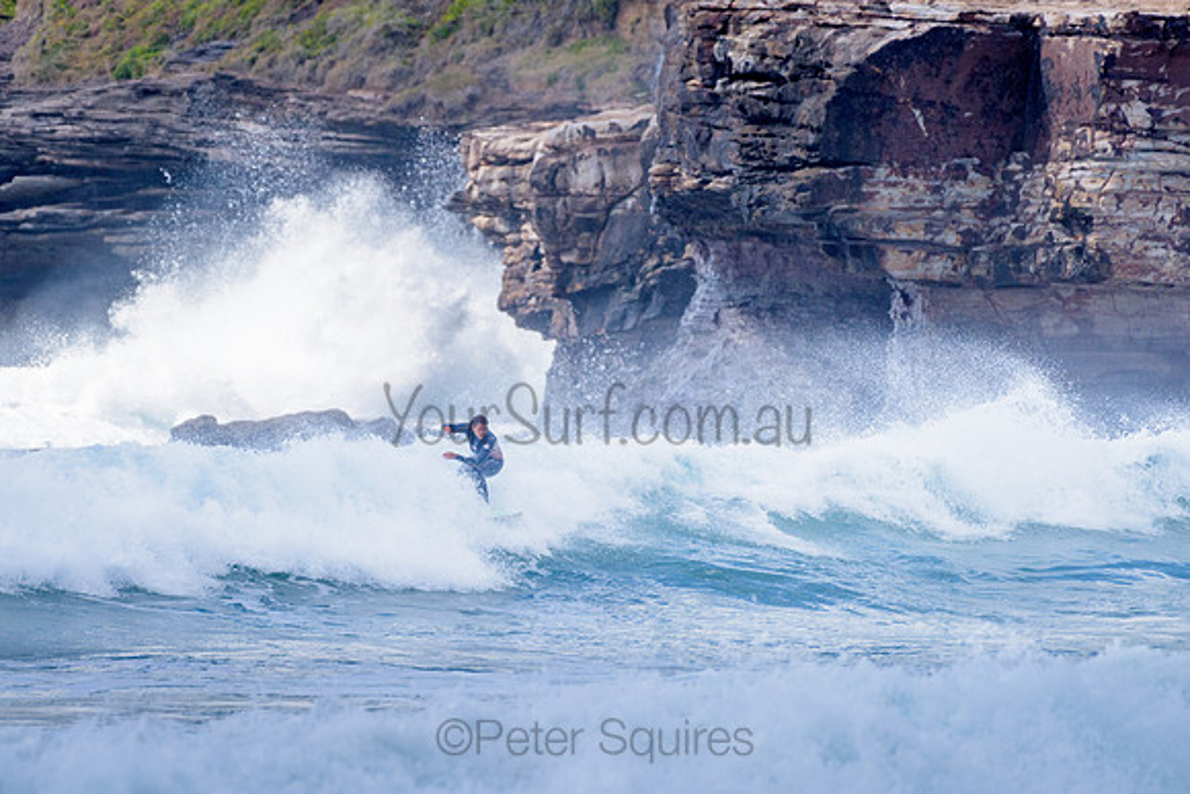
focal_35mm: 613
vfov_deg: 2.2
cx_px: 496
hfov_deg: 3.4
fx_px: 20270
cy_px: 453
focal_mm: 500
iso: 280
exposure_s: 1/2000
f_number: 5.6
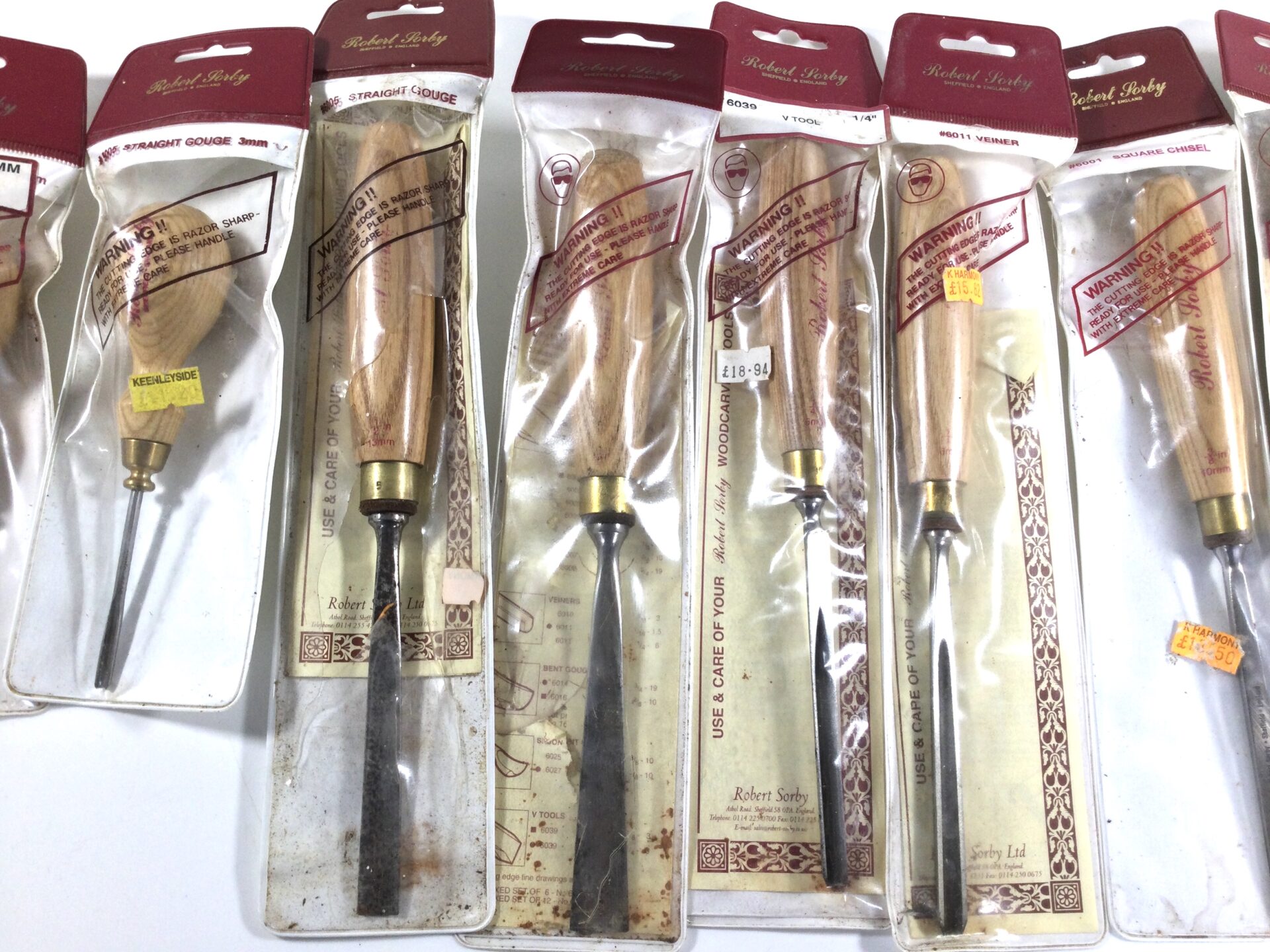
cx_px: 635
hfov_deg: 58.4
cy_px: 476
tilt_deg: -76.1
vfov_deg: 45.4
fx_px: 1137
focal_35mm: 31
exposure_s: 1/100
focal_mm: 3.3
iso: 40
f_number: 2.4
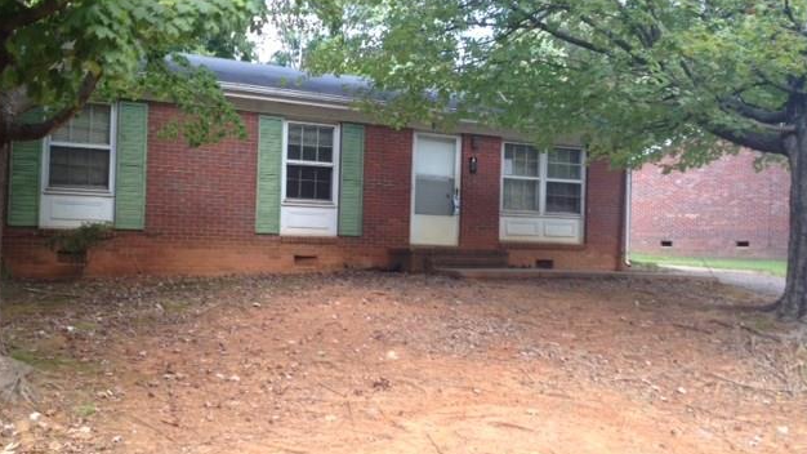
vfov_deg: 30.4
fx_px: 834
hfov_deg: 51.6
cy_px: 236
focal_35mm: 39
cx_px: 405
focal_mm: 4.28
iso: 64
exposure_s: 1/120
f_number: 2.4
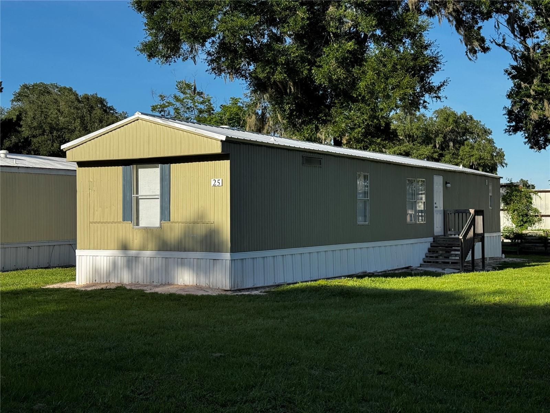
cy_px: 206
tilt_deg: +1.5
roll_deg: +0.5
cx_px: 275
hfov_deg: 39.7
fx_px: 763
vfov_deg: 30.3
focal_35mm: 48
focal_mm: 6.76
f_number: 1.78
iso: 64
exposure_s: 1/3425
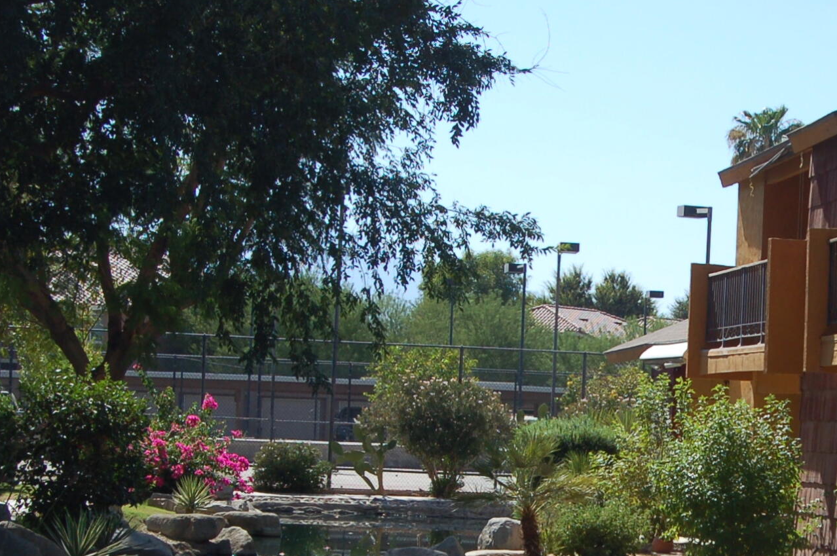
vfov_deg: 12.4
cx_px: 692
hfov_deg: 18.5
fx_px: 2535
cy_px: 489
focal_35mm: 109
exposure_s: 1/320
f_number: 9
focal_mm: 31
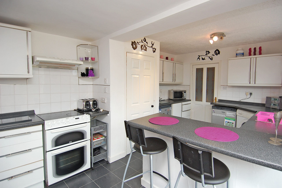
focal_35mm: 18
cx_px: 141
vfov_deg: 67.3
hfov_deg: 90.1
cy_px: 94
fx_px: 141
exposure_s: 1/80
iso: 400
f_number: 4.5
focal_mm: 12
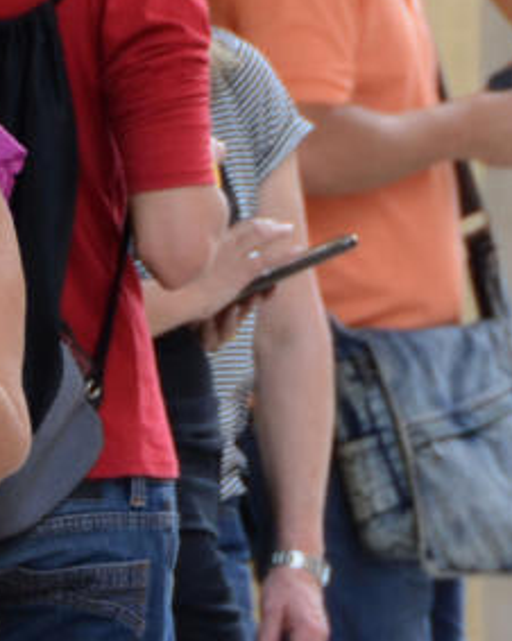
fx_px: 14468
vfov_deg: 2.5
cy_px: 304
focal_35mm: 763
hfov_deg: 2.0
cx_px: 163
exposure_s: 1/160
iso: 400
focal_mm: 150
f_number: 6.3
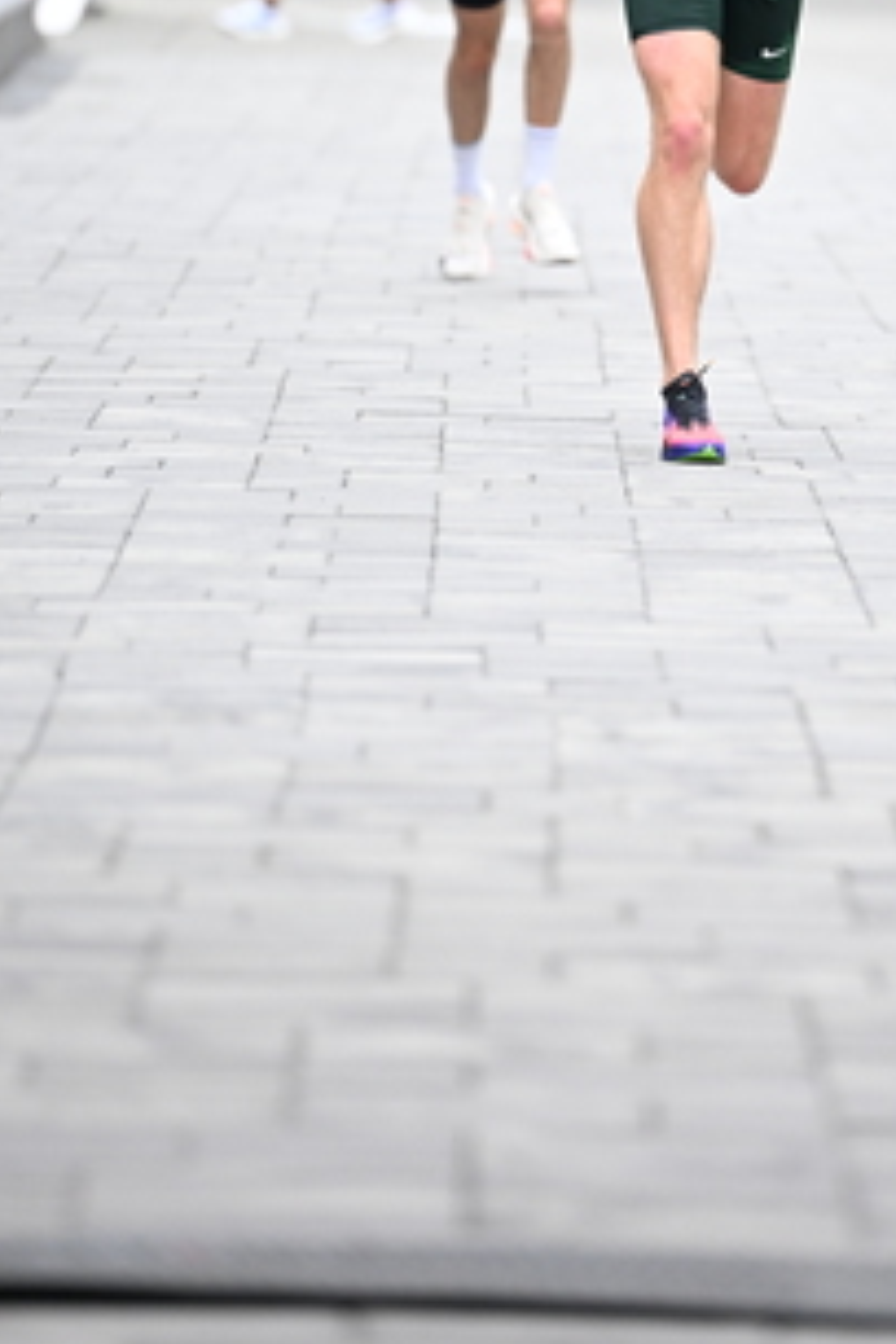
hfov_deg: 3.8
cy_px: 193
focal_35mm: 360
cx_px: 687
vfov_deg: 5.7
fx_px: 13439
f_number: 2.8
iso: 1600
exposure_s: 1/1250
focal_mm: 200
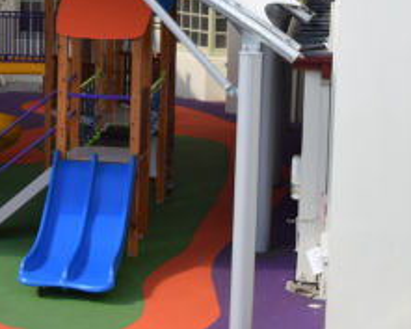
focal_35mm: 115
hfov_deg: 15.6
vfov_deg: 13.3
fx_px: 1405
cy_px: 48
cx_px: -164
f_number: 6.3
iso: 100
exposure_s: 1/160
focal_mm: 27
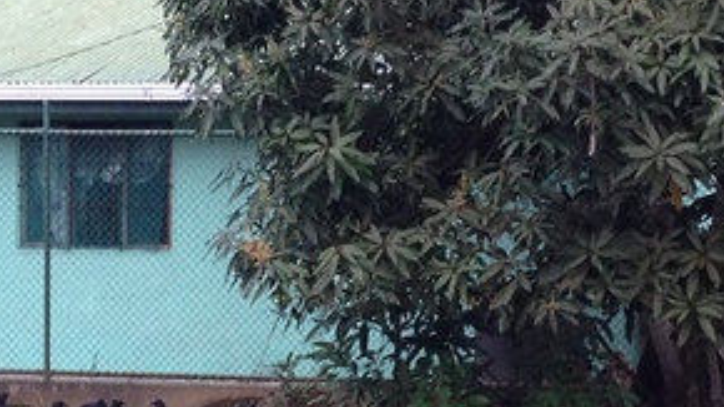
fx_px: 3033
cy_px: 292
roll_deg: -0.3
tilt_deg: -5.4
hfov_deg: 13.6
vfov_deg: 7.7
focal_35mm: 158
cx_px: 364
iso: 64
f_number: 2.4
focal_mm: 4.28
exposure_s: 1/120
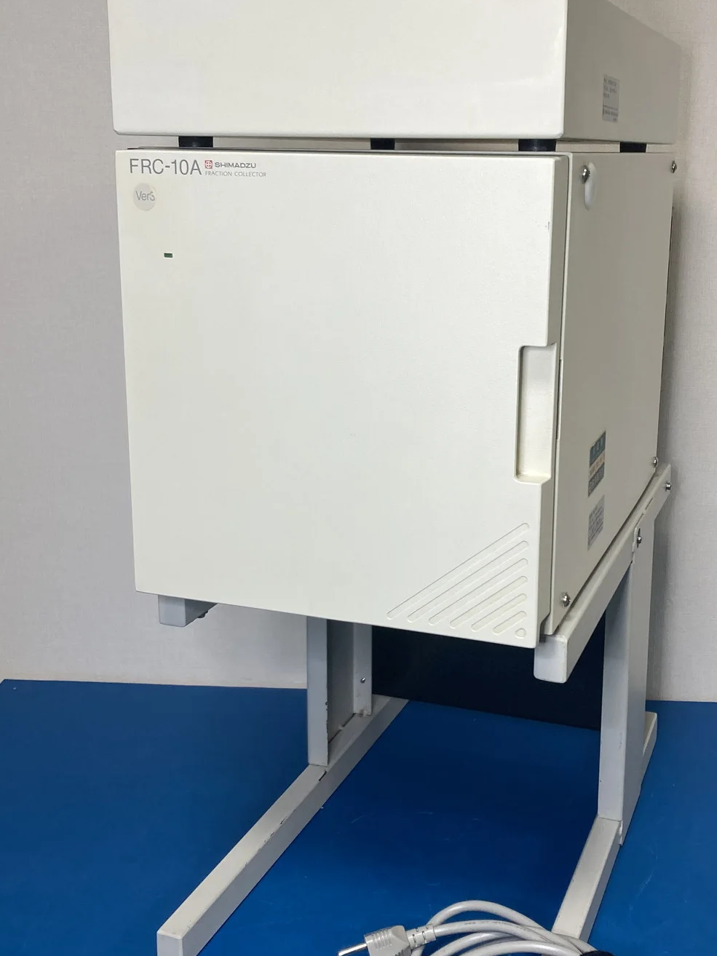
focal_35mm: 43
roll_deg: +1.0
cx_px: 440
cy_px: 468
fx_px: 1187
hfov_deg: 33.5
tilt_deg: -13.0
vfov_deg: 43.8
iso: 50
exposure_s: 1/100
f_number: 1.8
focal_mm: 3.99
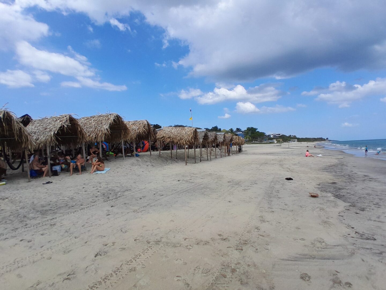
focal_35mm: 17
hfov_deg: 91.0
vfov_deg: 74.7
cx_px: 193
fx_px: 190
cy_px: 145
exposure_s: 1/1439
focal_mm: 1.46
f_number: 2.2
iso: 40
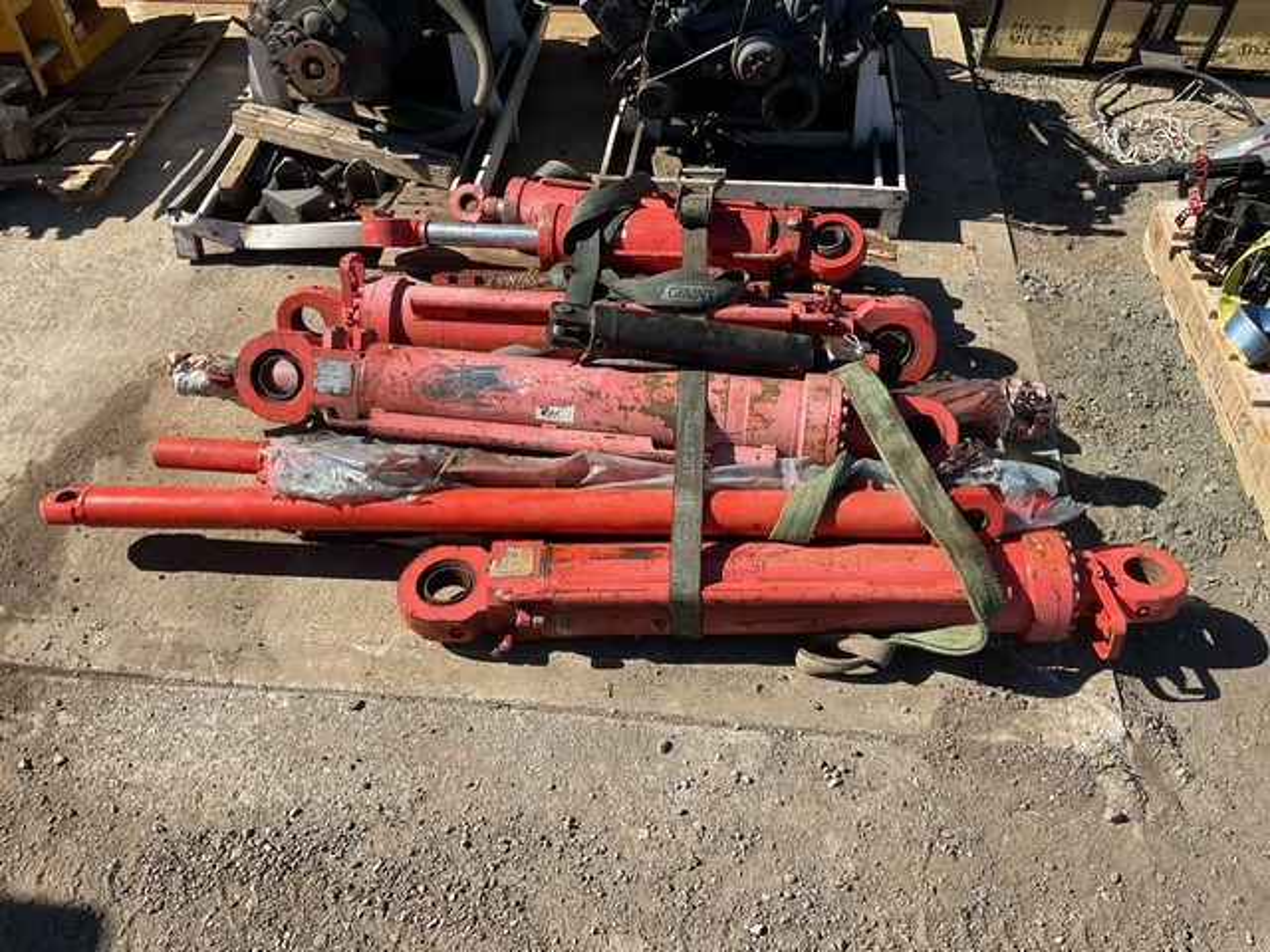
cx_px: 635
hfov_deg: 61.7
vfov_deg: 48.2
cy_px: 476
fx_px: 1064
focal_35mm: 29
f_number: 1.8
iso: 16
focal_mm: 3
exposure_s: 1/1250
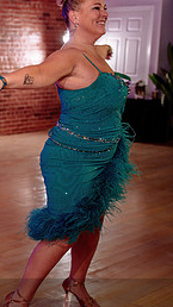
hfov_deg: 14.8
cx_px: -143
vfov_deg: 29.7
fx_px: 579
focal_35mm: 71
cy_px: 173
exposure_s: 1/400
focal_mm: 28
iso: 800
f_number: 2
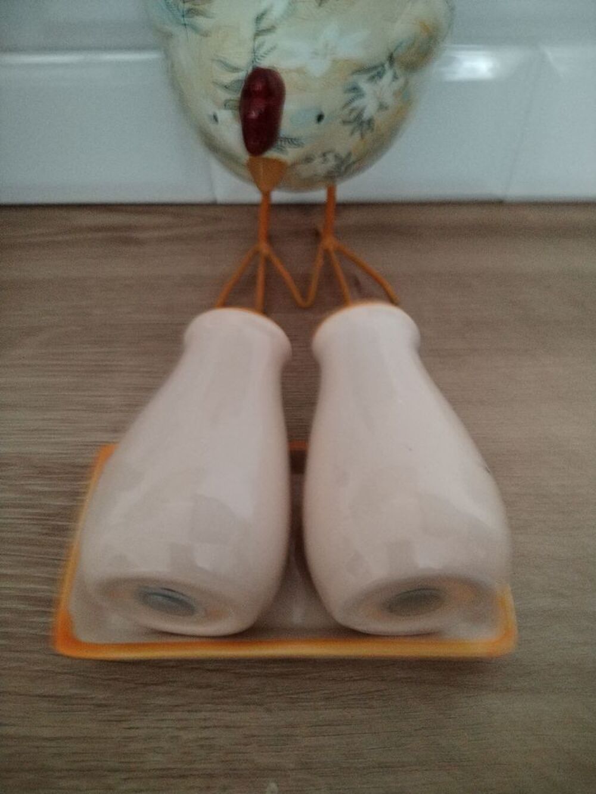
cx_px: 298
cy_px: 397
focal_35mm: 26
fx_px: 597
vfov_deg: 67.3
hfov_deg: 53.1
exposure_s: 1/33.3
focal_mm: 4.25
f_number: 1.8
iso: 866
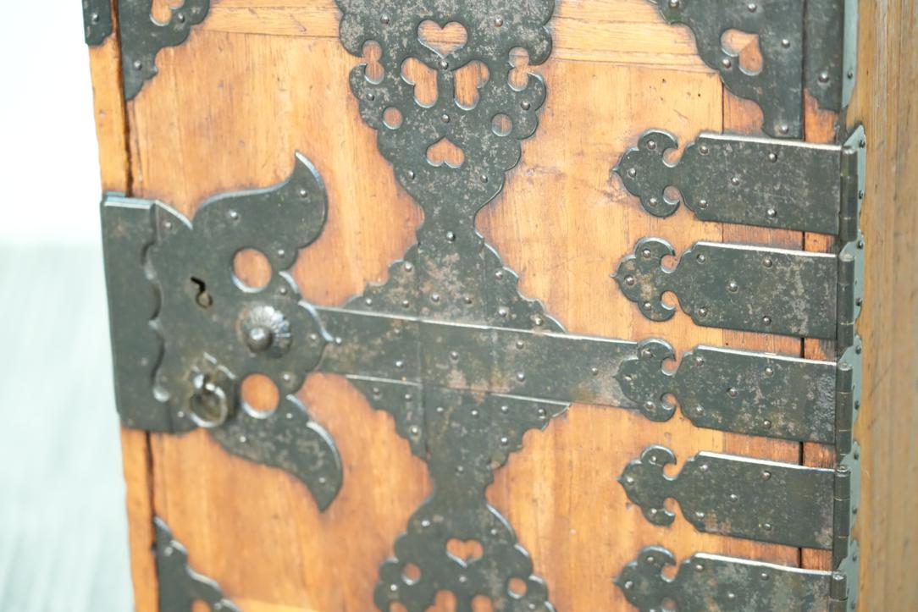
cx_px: 459
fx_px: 2678
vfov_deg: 13.0
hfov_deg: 19.5
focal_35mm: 105
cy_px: 306
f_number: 4
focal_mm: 105
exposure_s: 1/125
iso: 10000
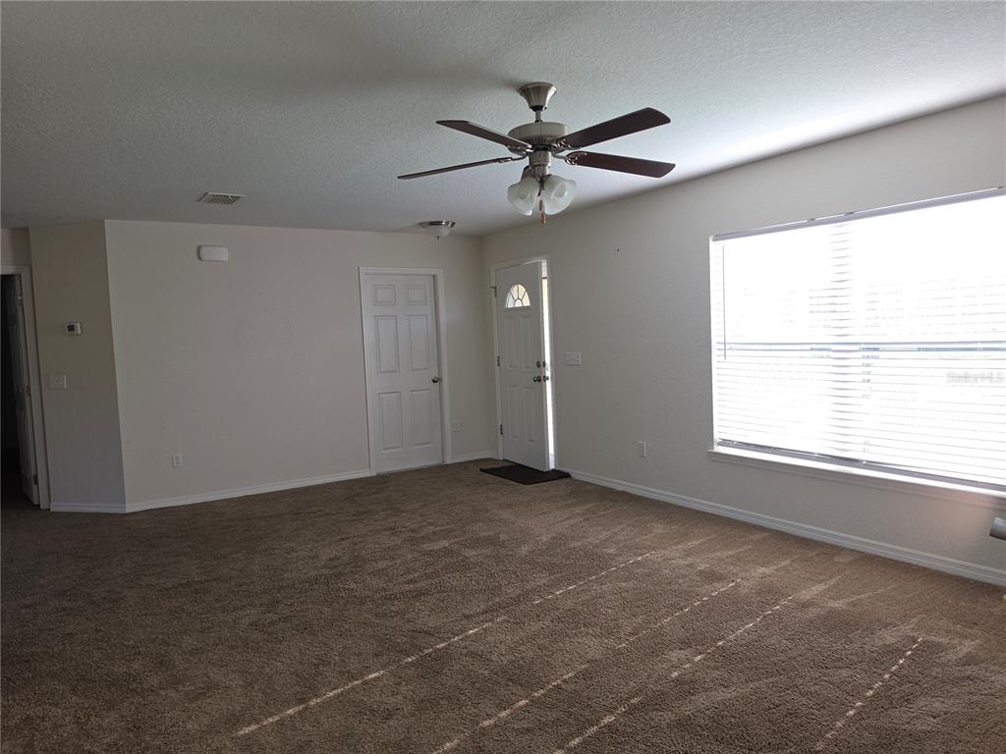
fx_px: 668
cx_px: 503
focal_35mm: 23
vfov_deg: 58.9
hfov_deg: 73.9
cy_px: 377
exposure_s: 1/60
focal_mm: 6.5
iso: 16
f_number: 1.4
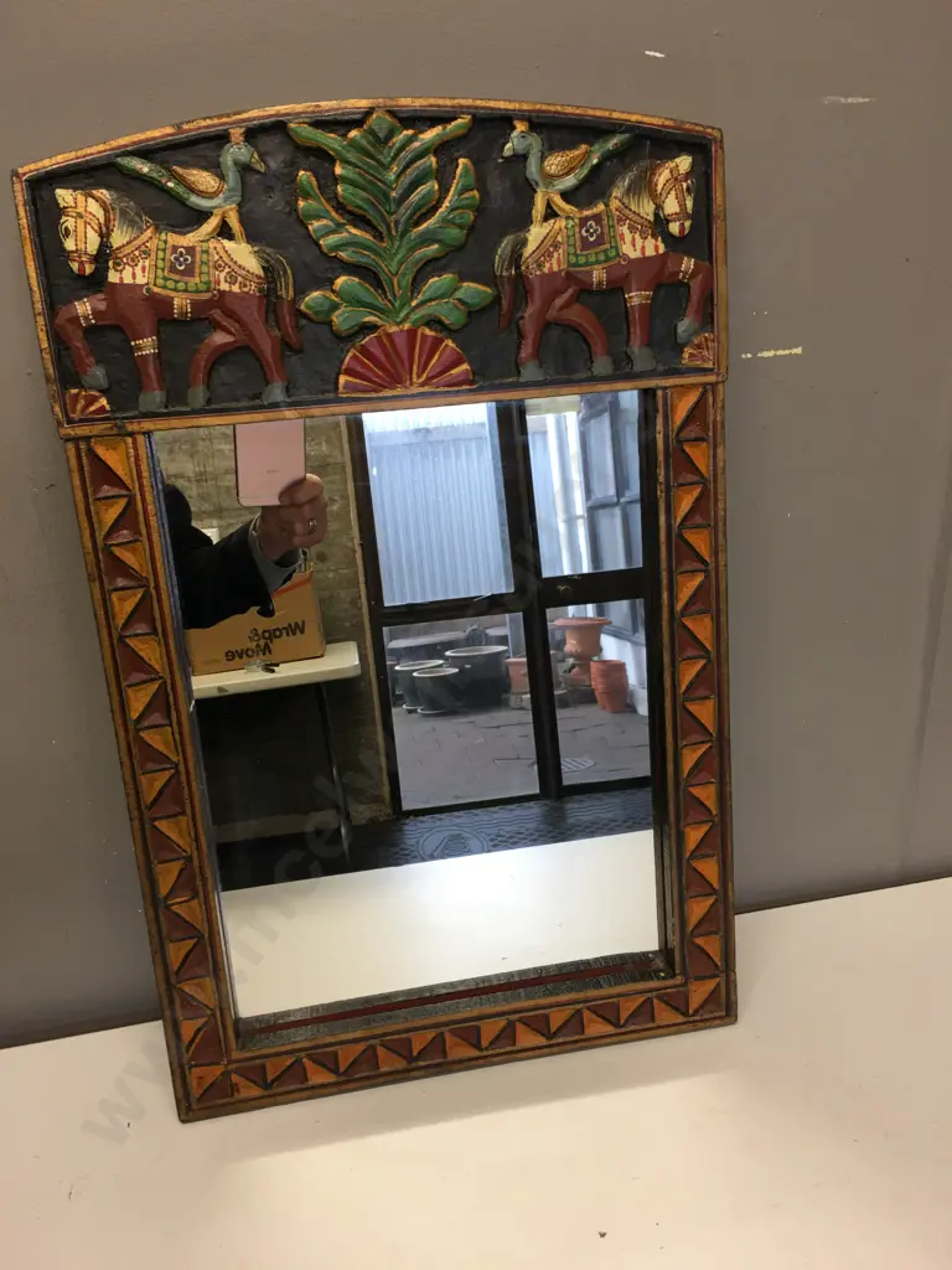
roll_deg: +2.9
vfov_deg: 61.7
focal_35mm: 29
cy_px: 635
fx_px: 1063
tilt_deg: -22.2
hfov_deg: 48.2
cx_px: 476
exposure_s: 1/33
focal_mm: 4.15
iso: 32
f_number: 2.2
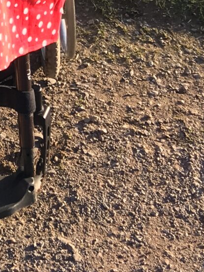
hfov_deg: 10.4
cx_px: -172
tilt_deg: -20.0
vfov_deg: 12.4
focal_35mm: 134
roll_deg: +0.9
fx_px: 1052
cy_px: -324
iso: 25
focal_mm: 4.15
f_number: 2.2
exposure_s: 1/398
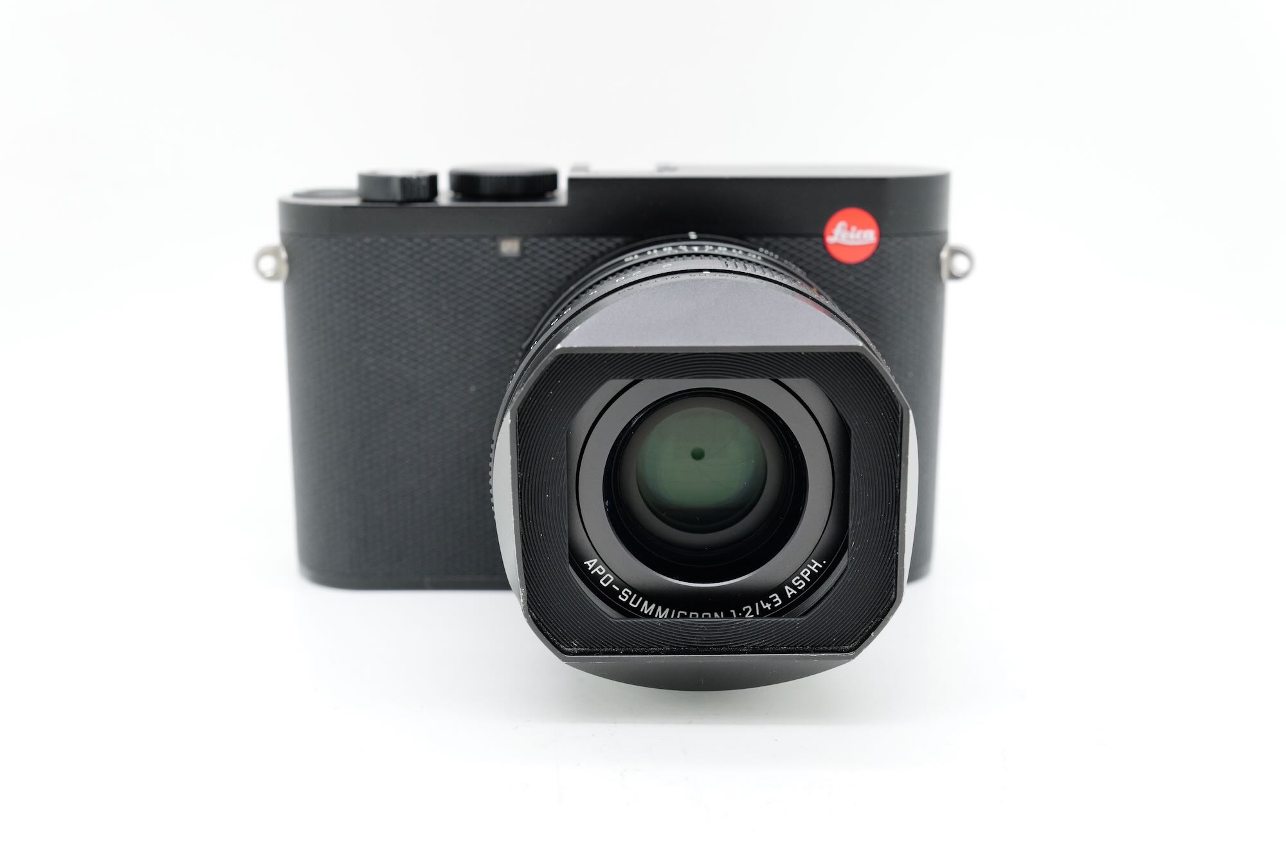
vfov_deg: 31.2
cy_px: 429
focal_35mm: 43
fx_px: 1536
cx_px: 643
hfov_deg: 45.4
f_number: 9
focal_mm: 43
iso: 800
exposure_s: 1/60
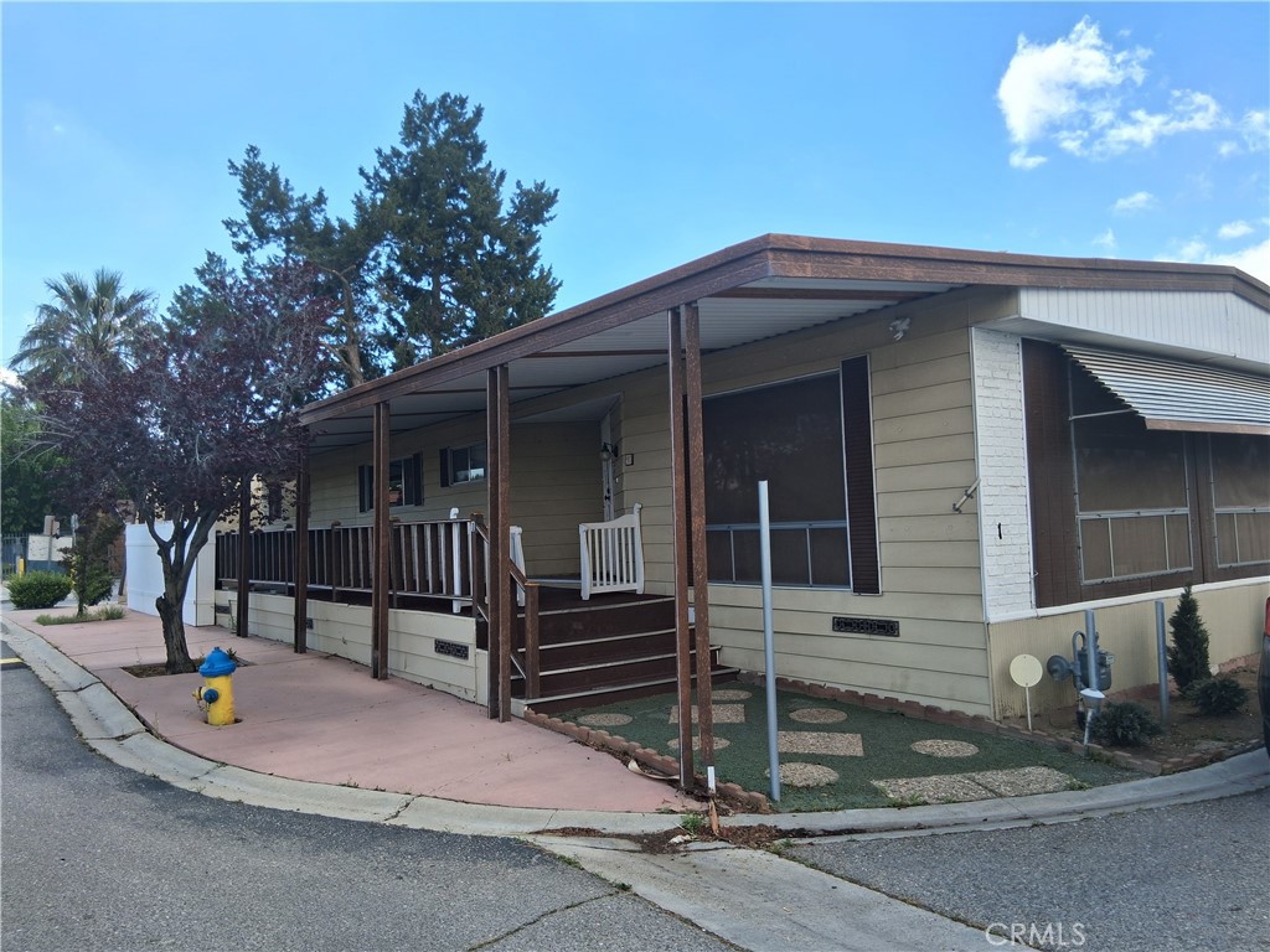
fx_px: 954
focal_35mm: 26
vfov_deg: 53.1
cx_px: 635
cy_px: 476
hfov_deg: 67.3
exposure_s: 1/488
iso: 25
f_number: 1.8
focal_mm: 3.98
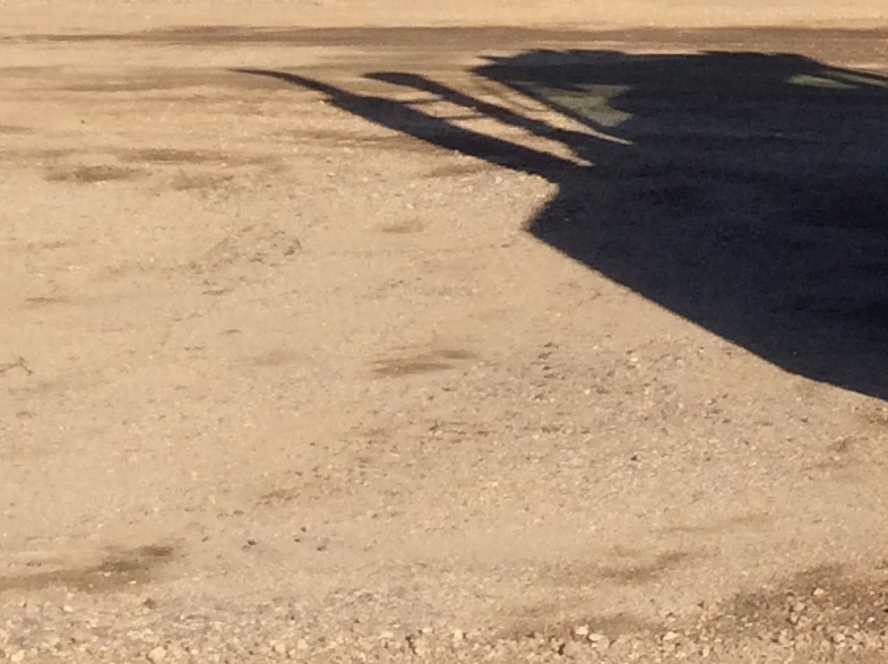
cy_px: -130
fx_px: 3152
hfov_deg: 14.4
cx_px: 1511
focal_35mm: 123
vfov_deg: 11.8
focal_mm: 3.3
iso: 32
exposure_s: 1/1395
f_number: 2.4
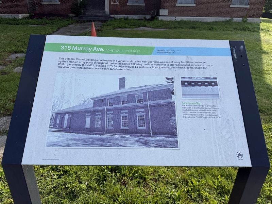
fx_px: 189
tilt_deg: -24.6
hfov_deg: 71.6
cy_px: 102
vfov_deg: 56.8
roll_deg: -1.5
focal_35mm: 24
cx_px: 136
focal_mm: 6.76
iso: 80
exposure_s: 1/2611
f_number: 1.78
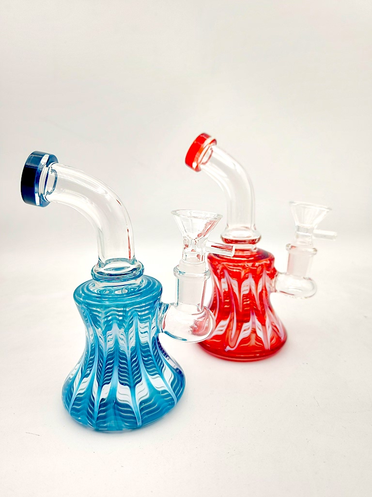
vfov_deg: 73.9
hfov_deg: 58.9
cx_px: 186
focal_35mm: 23
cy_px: 248
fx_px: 330
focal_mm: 6.4
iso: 16
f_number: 1.8
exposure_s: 1/60
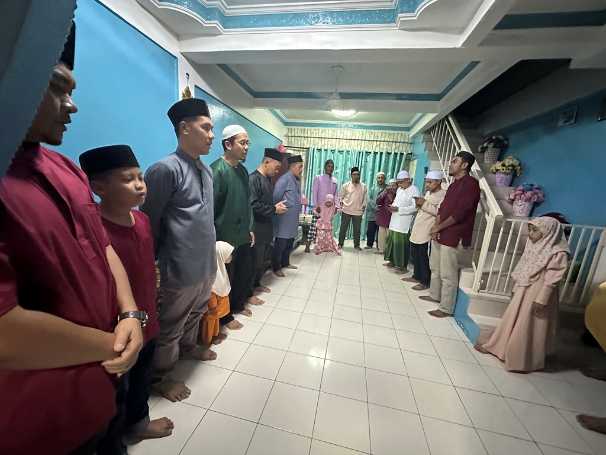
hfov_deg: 102.1
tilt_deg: -11.7
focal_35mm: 14
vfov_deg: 85.7
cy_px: 228
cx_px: 303
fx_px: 245
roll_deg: -4.6
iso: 1000
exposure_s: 1/34
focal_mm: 2.22
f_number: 2.2
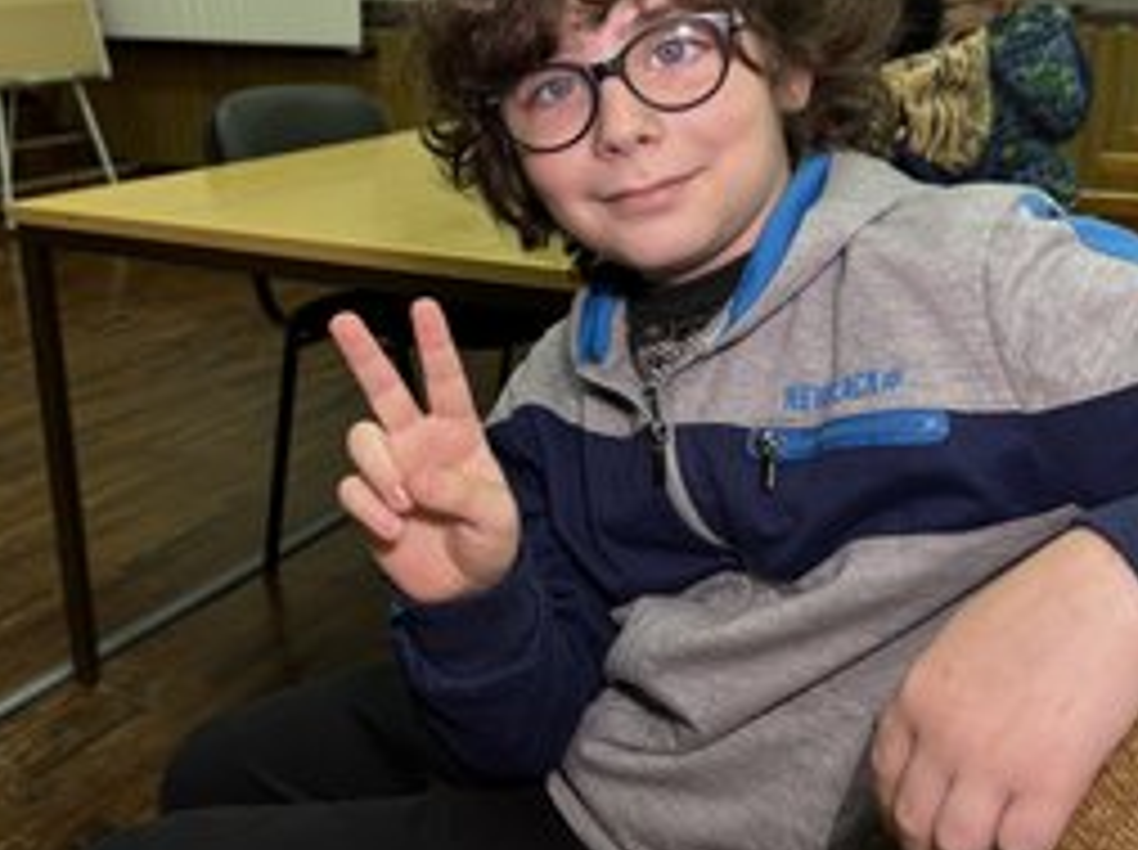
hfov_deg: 49.0
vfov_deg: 37.4
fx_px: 1247
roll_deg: +1.1
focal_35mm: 38
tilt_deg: -14.3
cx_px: 535
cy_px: 328
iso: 160
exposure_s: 1/50
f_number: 1.78
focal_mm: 6.76
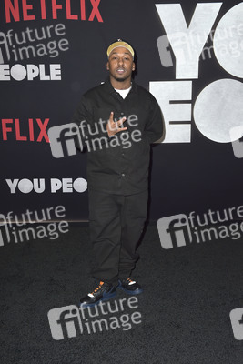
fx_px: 405
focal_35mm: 40
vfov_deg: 48.4
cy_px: 182
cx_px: 122
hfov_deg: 33.4
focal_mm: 40
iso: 400
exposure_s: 1/250
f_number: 6.3
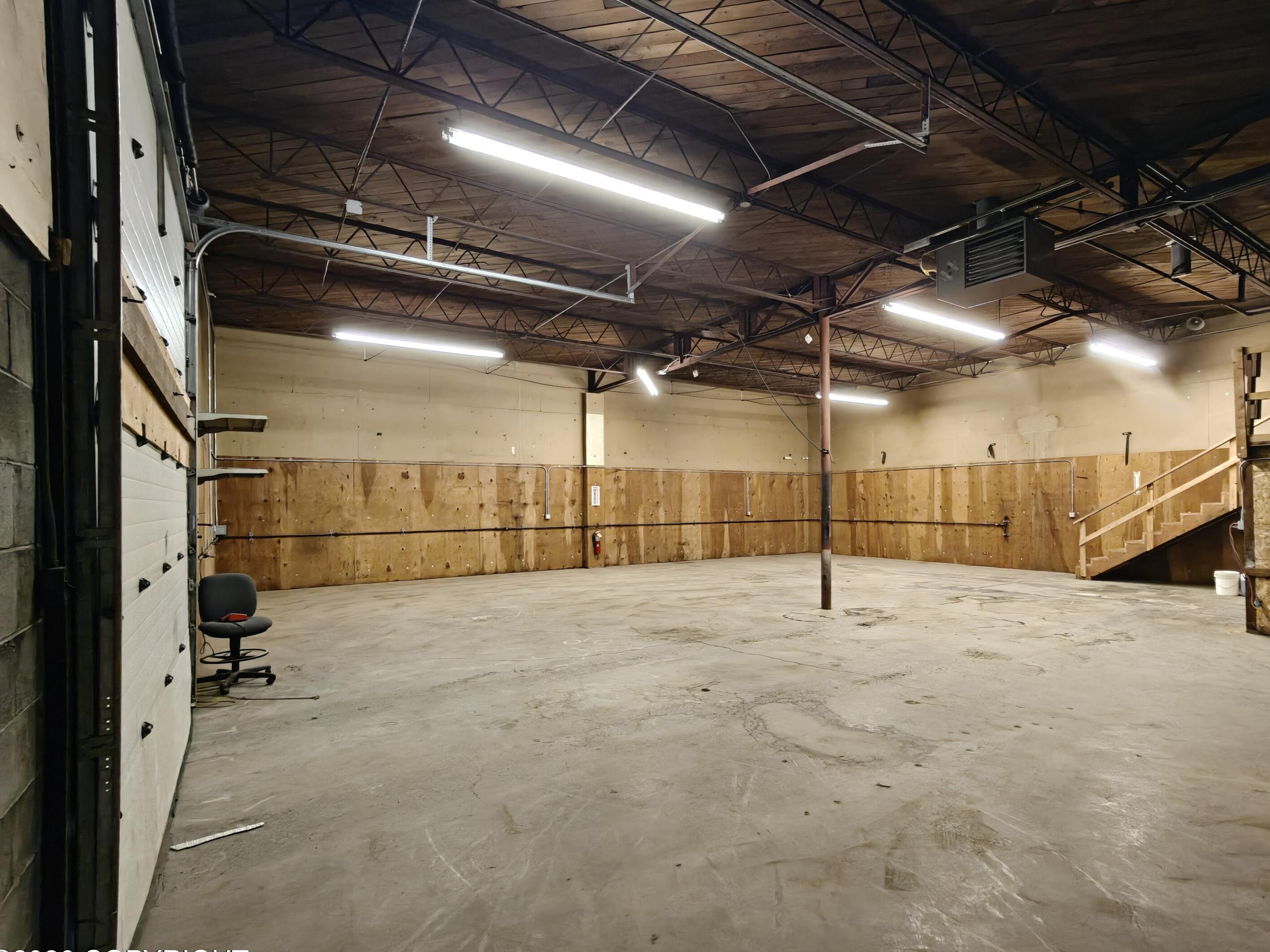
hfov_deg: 91.0
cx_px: 663
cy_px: 502
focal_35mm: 17
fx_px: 624
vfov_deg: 74.7
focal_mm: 2.31
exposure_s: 1/60
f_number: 2
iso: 500
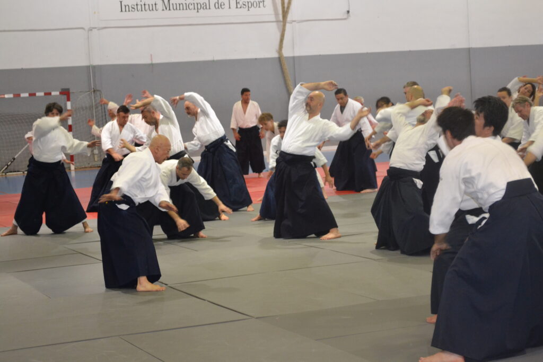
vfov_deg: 16.6
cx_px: 272
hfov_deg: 24.6
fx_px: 1244
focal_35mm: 82
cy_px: 181
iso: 2000
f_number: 5.6
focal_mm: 55
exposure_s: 1/60
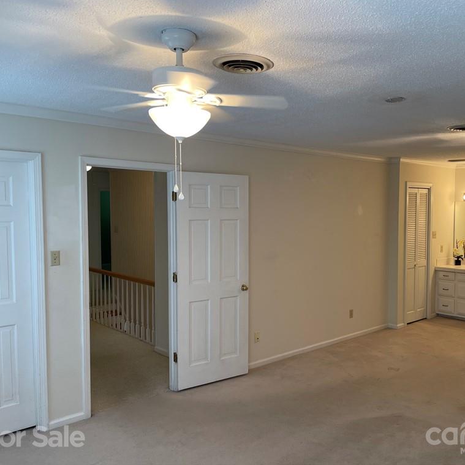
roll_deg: -0.6
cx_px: 294
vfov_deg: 52.5
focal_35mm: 31
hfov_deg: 51.9
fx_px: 471
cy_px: 231
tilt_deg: -3.5
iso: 80
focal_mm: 5.1
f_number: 1.6
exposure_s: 1/60
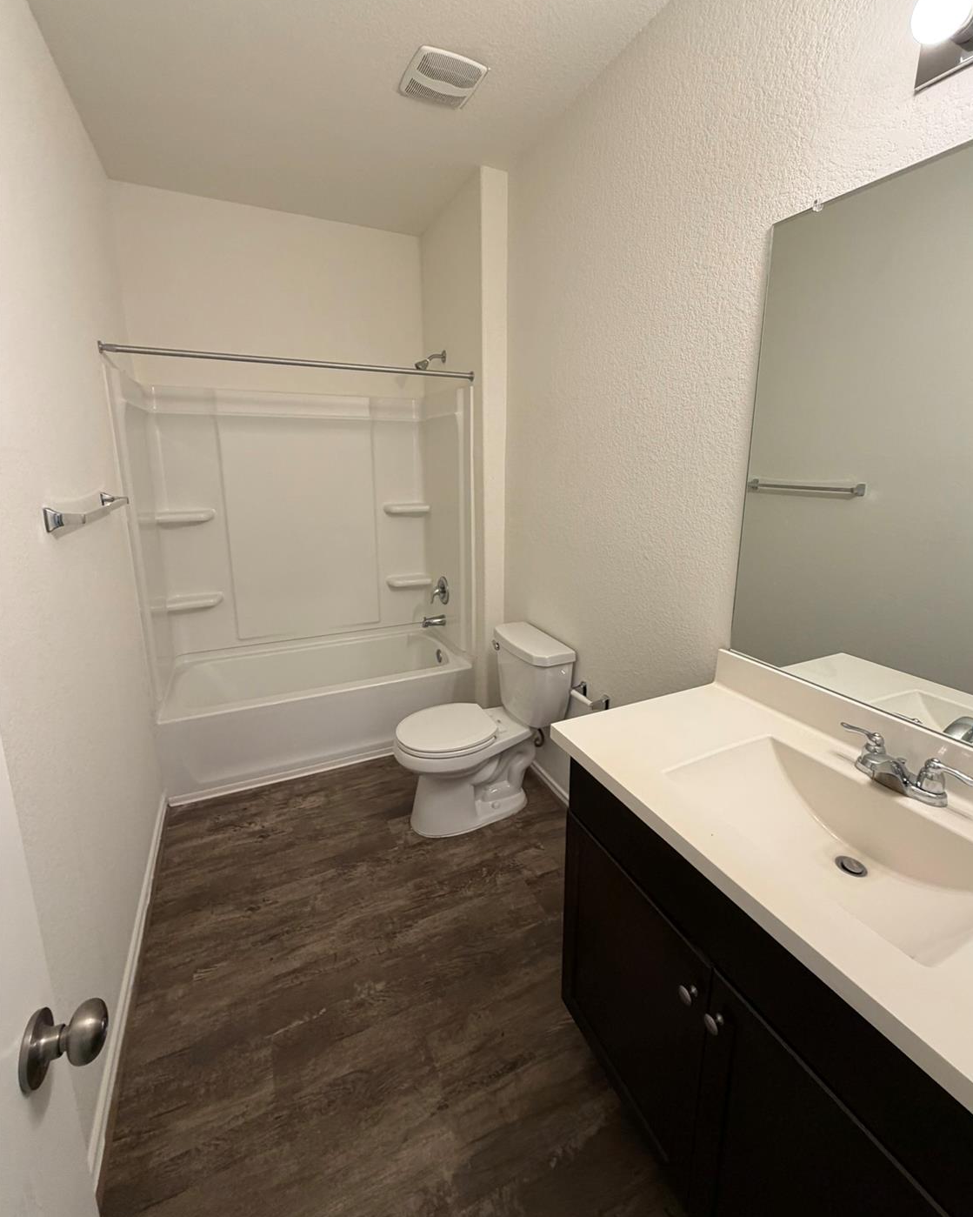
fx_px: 540
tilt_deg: -12.6
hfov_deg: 84.0
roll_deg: +0.5
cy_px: 572
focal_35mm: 15
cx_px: 496
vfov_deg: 96.7
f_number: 2.2
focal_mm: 2.22
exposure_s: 1/60
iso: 200
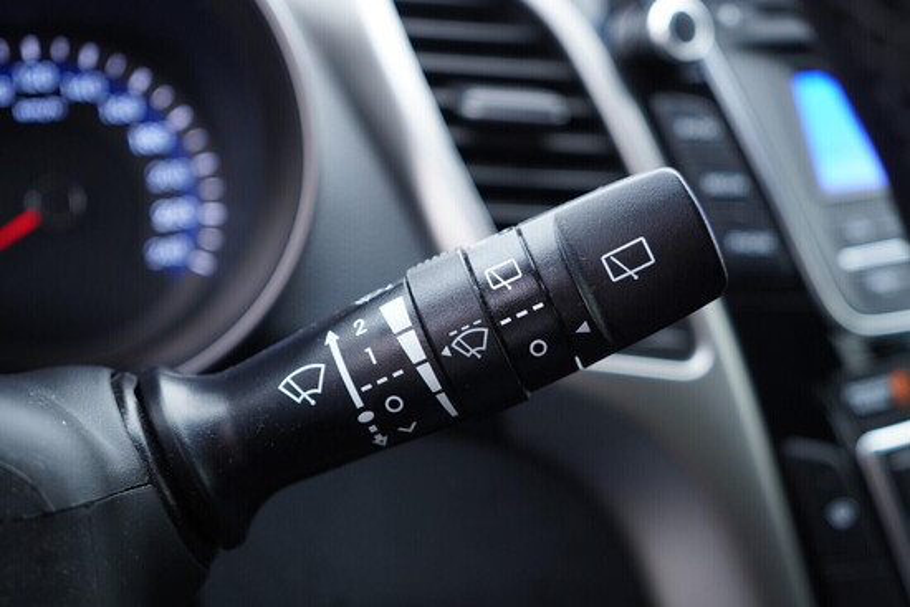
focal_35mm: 36
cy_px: 304
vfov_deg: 36.9
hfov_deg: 53.1
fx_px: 910
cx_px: 455
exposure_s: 1/40
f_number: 2.8
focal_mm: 24
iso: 320
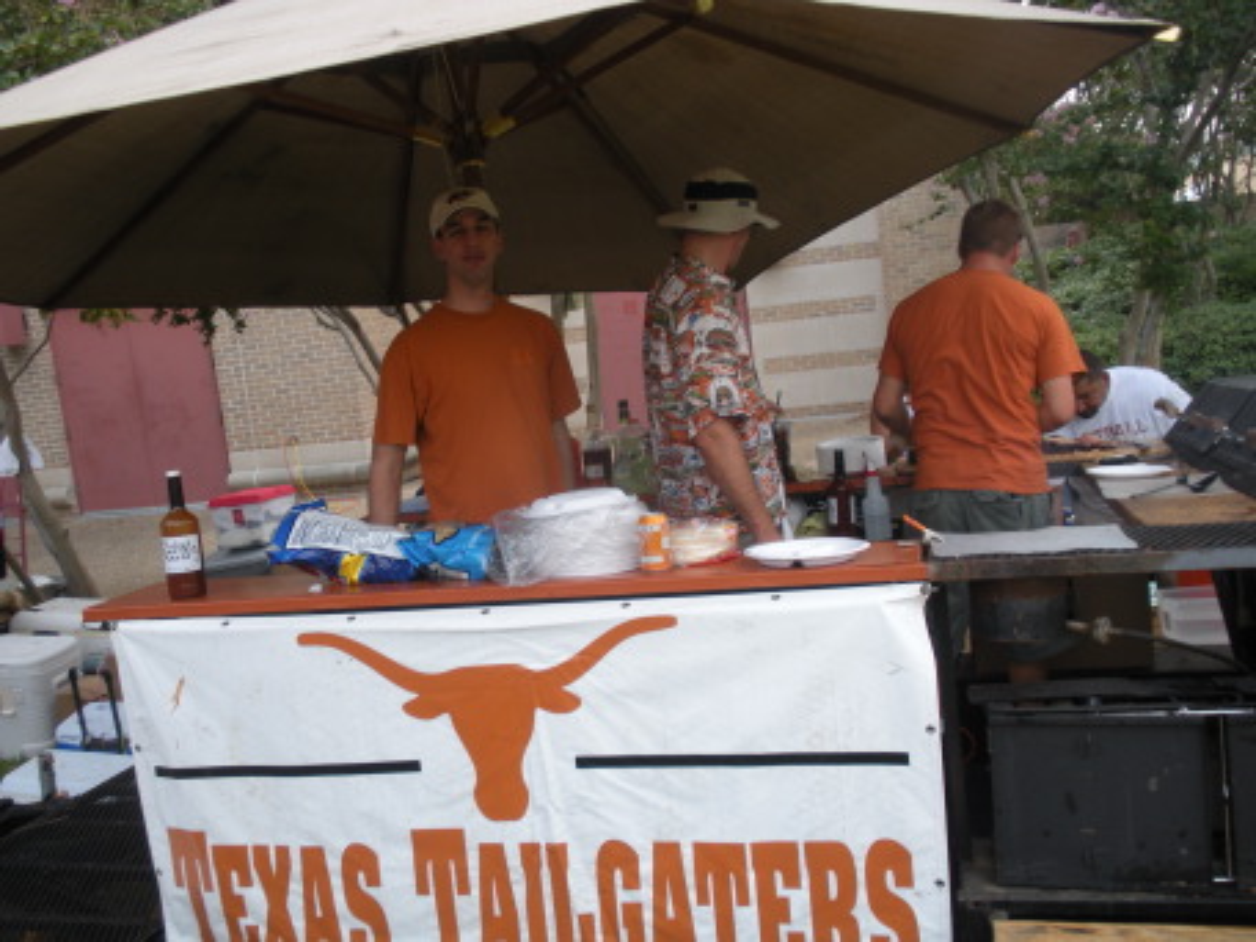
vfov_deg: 39.7
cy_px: 471
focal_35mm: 36
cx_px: 628
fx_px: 1306
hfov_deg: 51.4
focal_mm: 6.3
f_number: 3.5
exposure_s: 1/107
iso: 64
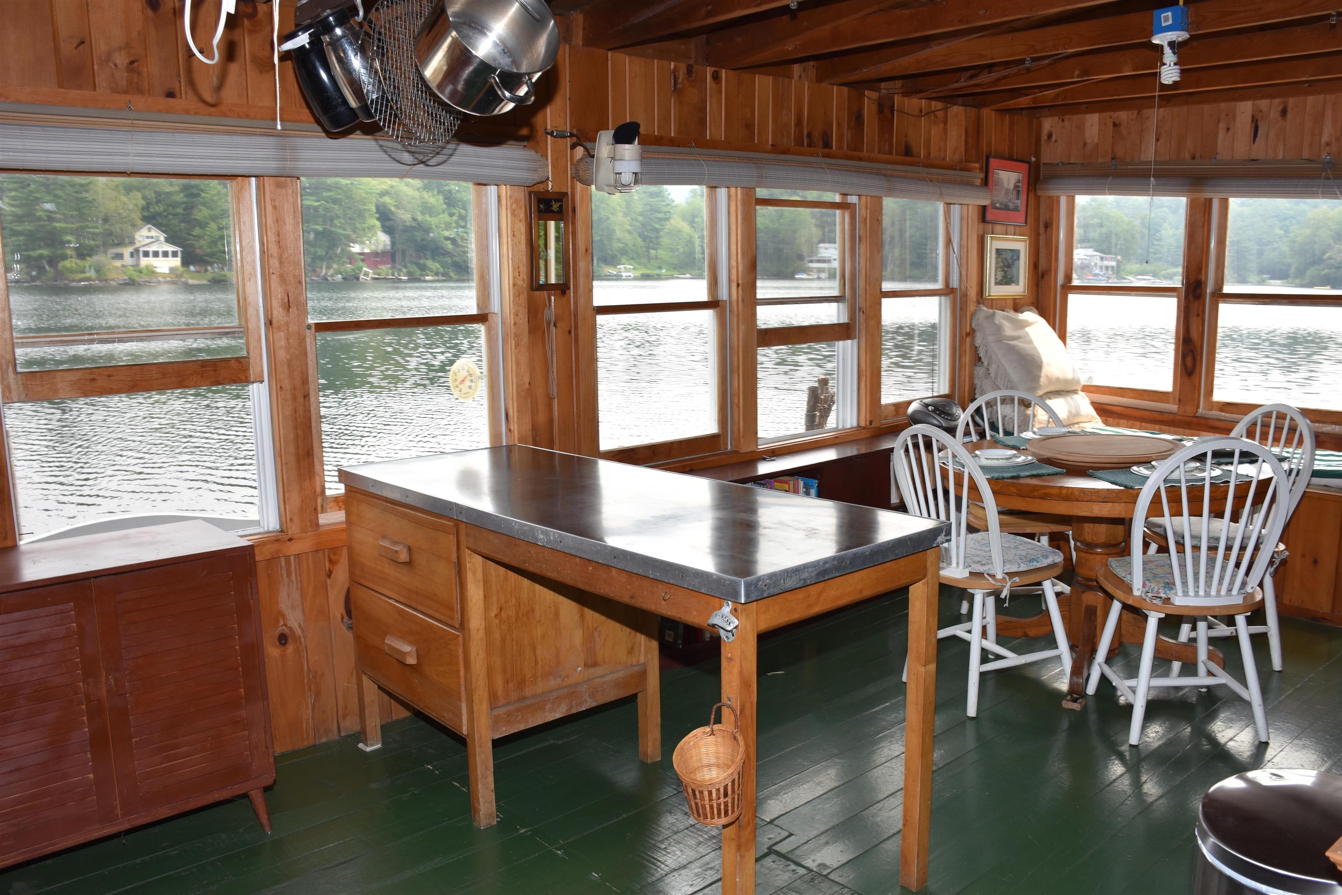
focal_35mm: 27
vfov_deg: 47.9
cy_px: 448
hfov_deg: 67.4
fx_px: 1006
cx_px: 671
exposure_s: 1/125
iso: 140
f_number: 5.6
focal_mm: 18
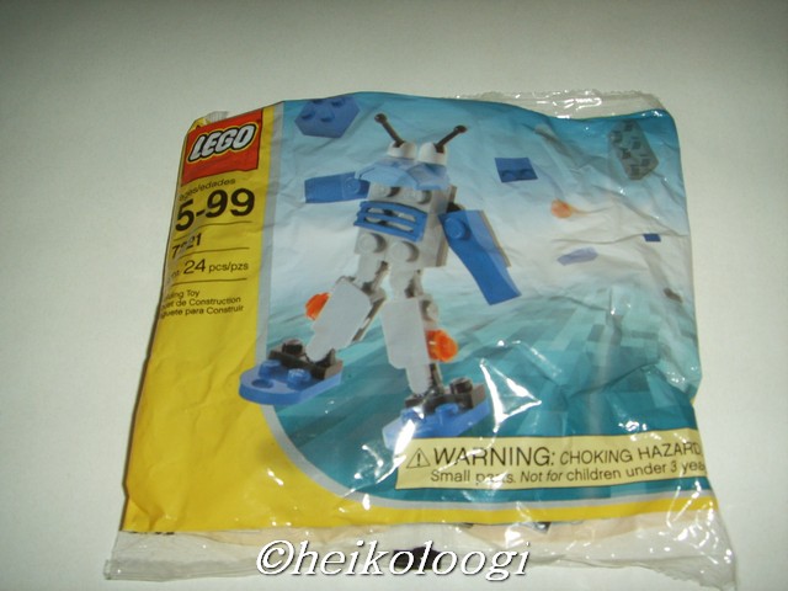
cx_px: 394
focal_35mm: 39
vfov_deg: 36.8
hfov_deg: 47.9
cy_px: 296
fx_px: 888
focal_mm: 6.6
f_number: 3.5
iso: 100
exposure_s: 1/45
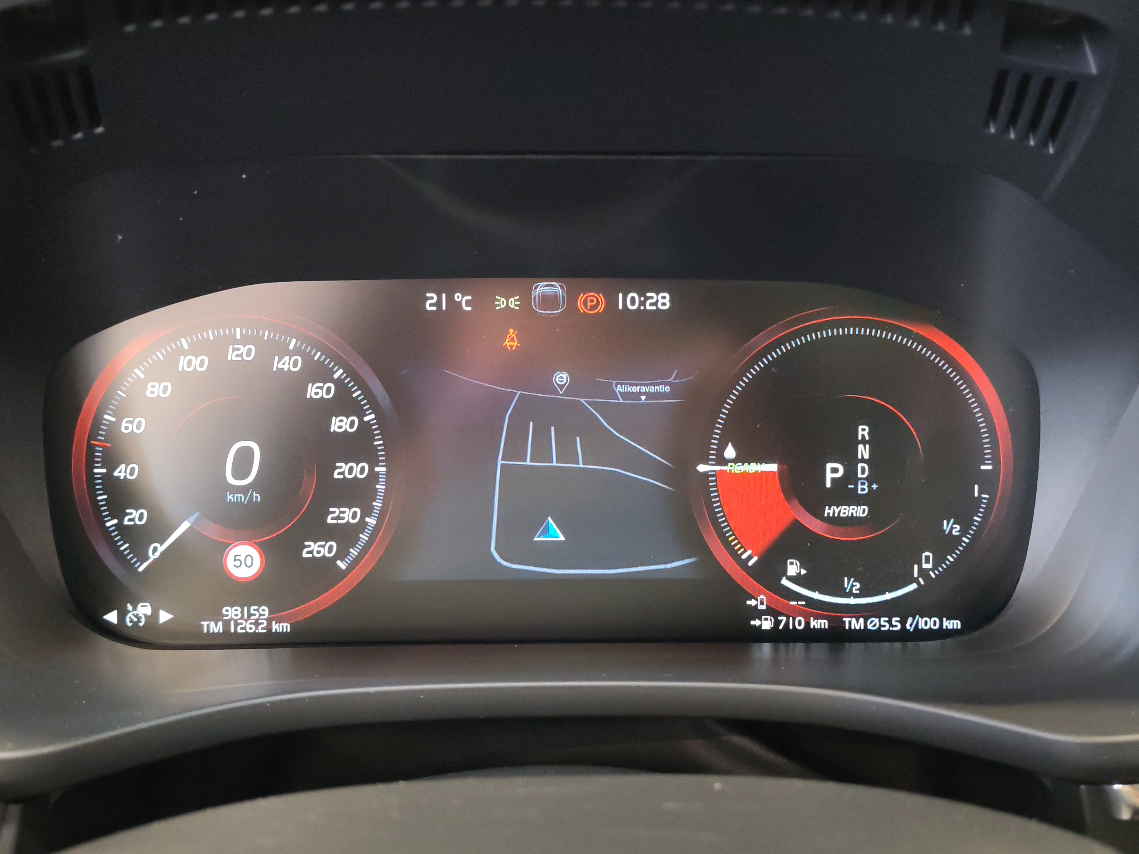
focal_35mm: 33
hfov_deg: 55.3
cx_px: 557
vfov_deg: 42.9
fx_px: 1086
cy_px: 431
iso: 3200
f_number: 1.9
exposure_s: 1/25
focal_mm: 6.12
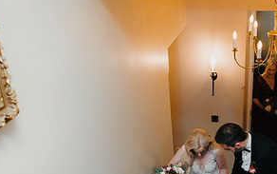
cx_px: 195
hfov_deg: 36.9
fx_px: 408
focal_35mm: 54
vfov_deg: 23.5
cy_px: 152
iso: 500
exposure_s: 1/200
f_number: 2
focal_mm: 24
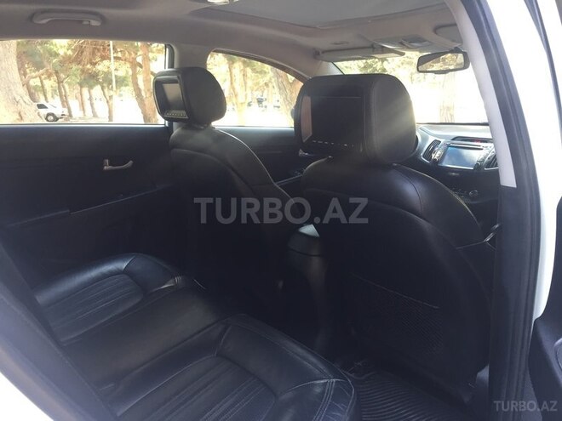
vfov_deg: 48.2
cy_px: 210
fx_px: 471
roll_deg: -6.6
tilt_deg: -12.5
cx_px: 281
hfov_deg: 61.7
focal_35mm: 29
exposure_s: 1/33
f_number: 2.2
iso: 50
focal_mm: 4.15
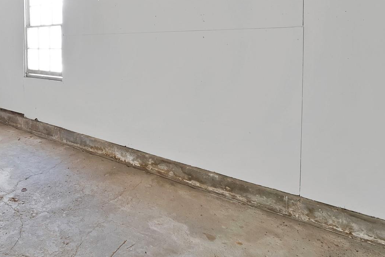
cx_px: 94
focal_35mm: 23
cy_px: 49
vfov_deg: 51.5
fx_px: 246
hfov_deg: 70.7
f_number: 9
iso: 640
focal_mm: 12
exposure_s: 3.2
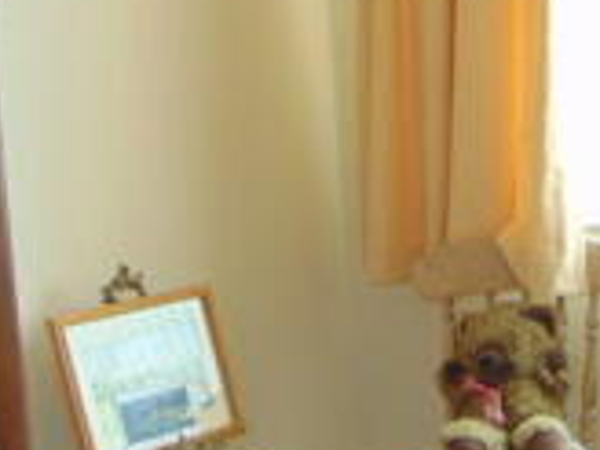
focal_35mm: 89
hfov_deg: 20.7
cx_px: 697
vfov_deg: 16.6
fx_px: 1543
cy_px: 218
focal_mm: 4.5
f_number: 3
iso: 200
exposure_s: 1/30
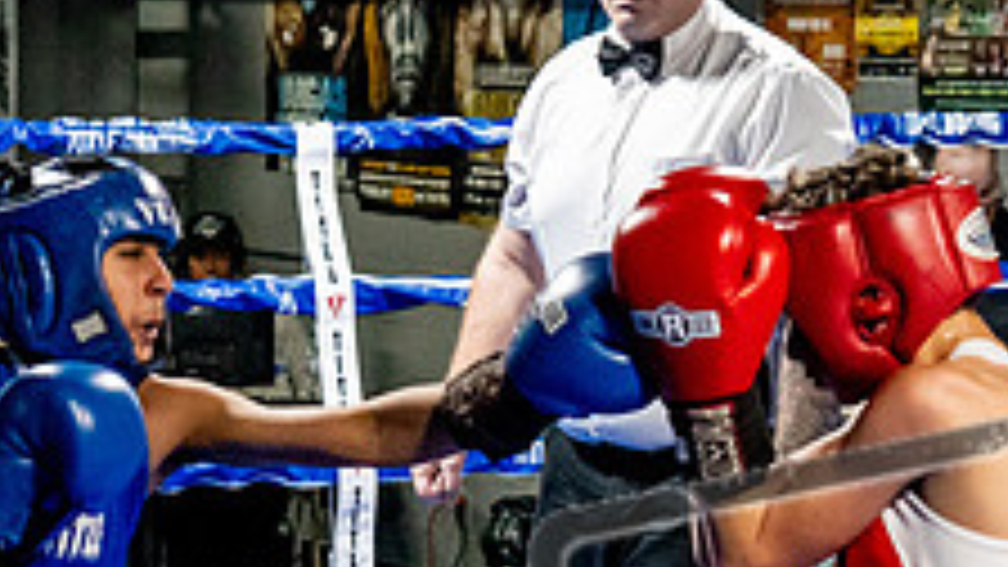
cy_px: 587
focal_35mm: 141
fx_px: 3769
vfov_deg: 8.5
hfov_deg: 15.2
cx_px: 540
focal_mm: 35
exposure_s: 1/800
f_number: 2.8
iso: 5000
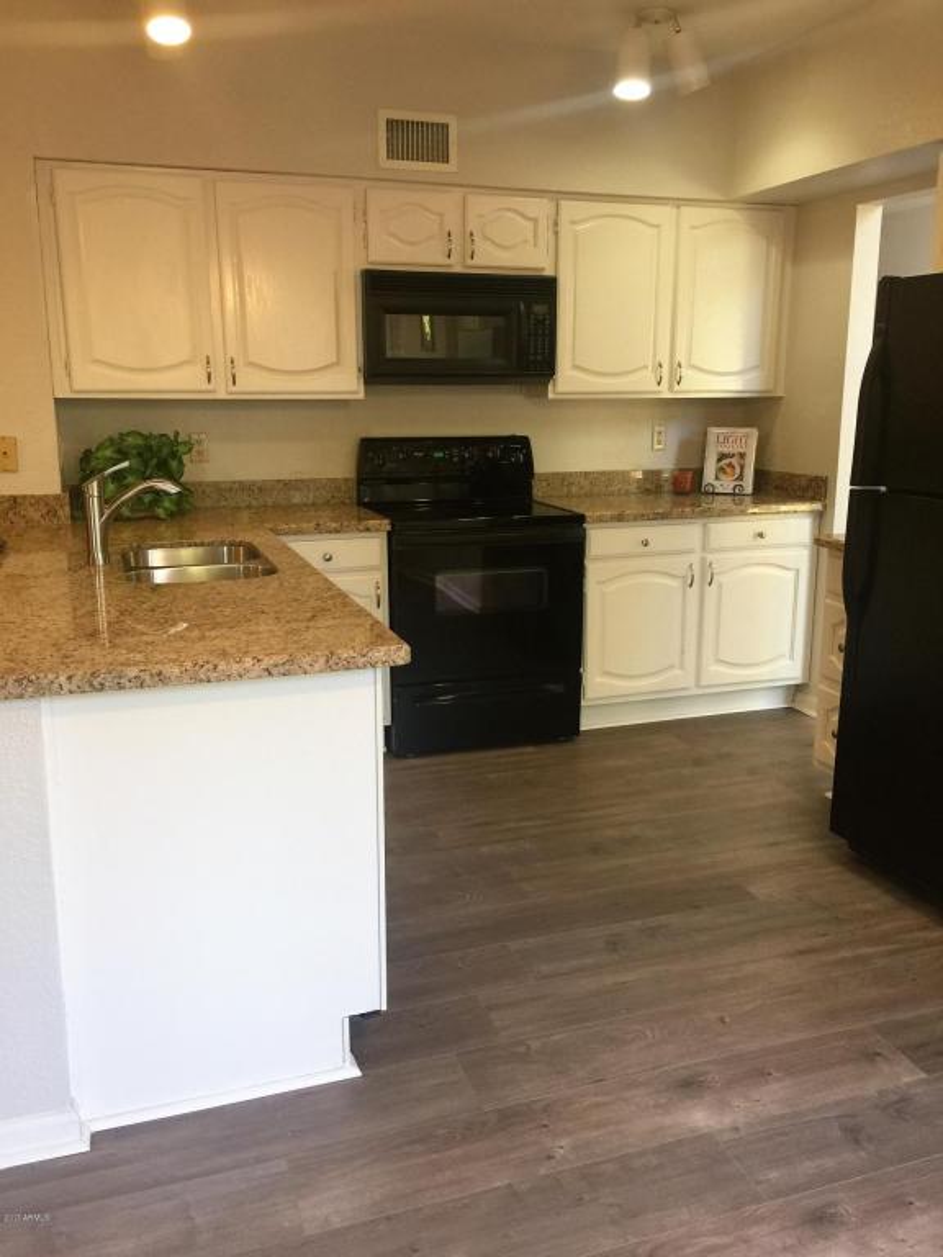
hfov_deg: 48.2
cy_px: 628
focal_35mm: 29
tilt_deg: -11.9
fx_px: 1053
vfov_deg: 61.7
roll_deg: -0.4
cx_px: 472
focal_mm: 4.15
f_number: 2.2
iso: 50
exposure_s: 1/30
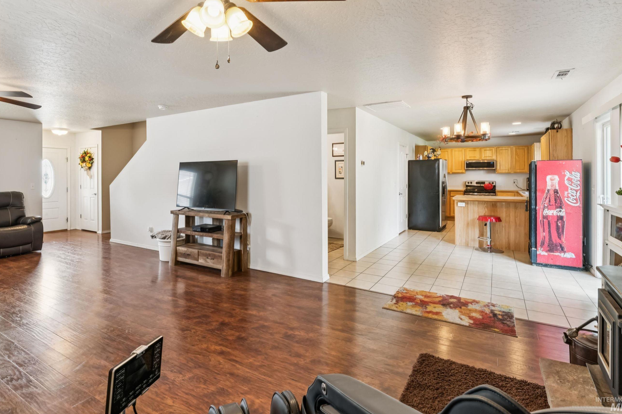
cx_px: 282
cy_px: 179
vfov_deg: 64.3
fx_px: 328
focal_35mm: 19
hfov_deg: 86.7
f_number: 13
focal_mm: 16
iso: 400
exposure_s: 1/4
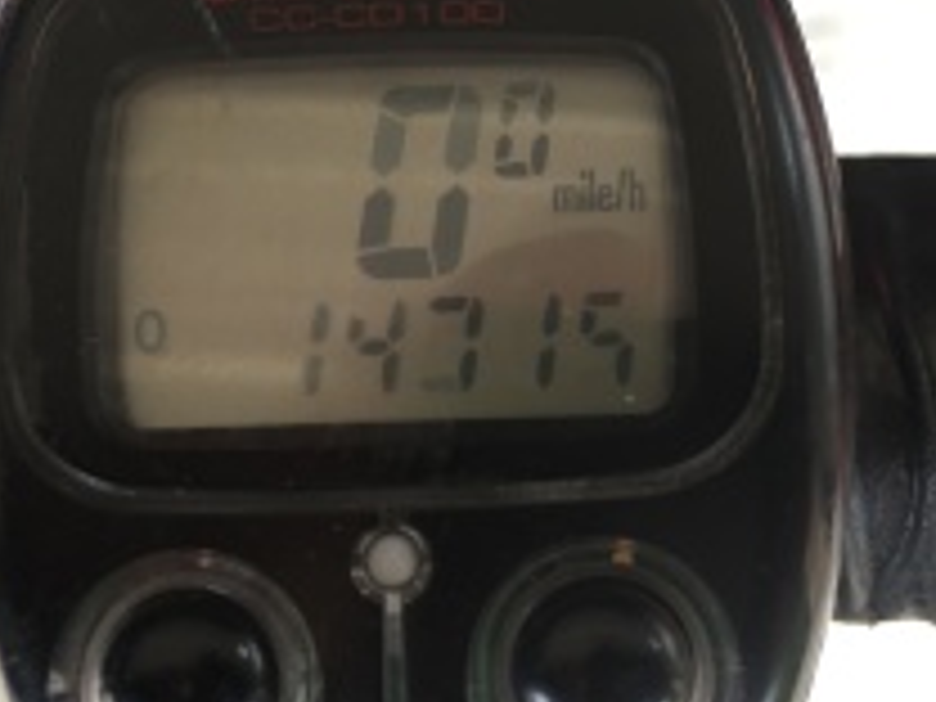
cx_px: 490
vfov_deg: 28.4
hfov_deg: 37.5
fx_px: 1379
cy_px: 252
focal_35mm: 51
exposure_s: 1/60
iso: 32
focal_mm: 4.15
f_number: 2.2
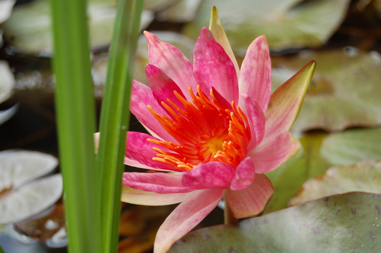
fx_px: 872
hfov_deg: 24.6
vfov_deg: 16.5
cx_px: 190
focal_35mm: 82
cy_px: 126
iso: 200
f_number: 7.1
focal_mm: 55
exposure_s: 1/200
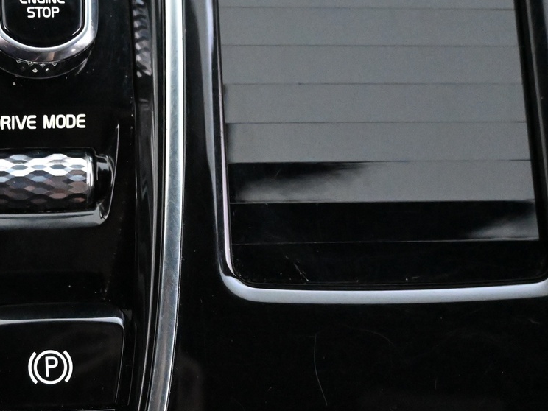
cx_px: 48
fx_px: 1069
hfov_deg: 27.6
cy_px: 185
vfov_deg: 21.8
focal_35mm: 68
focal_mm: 21.5
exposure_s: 1/30
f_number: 4
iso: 9000
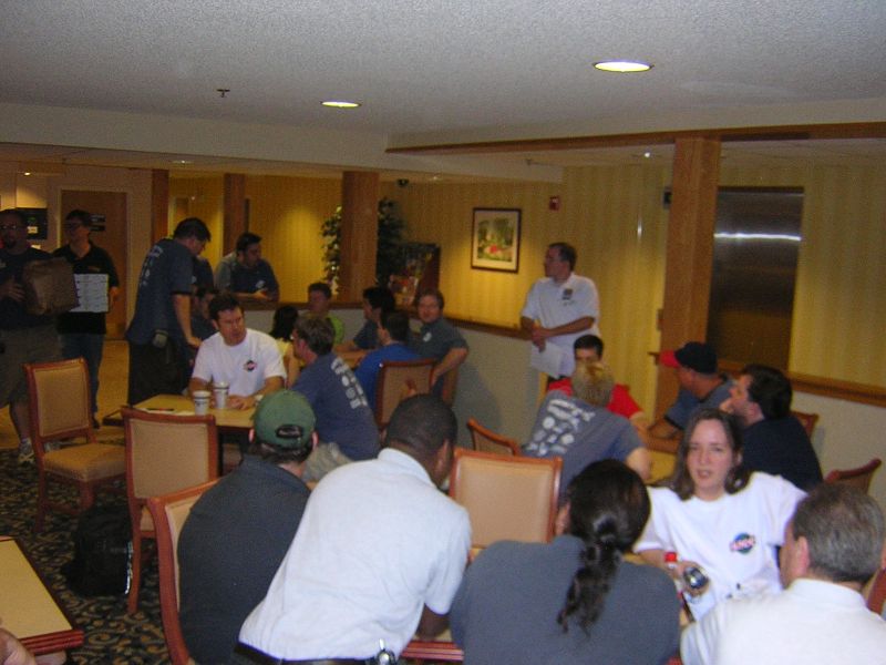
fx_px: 921
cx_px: 443
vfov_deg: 39.7
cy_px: 332
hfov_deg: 51.4
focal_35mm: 36
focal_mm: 4.7
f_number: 2.6
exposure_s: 1/60.1
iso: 400
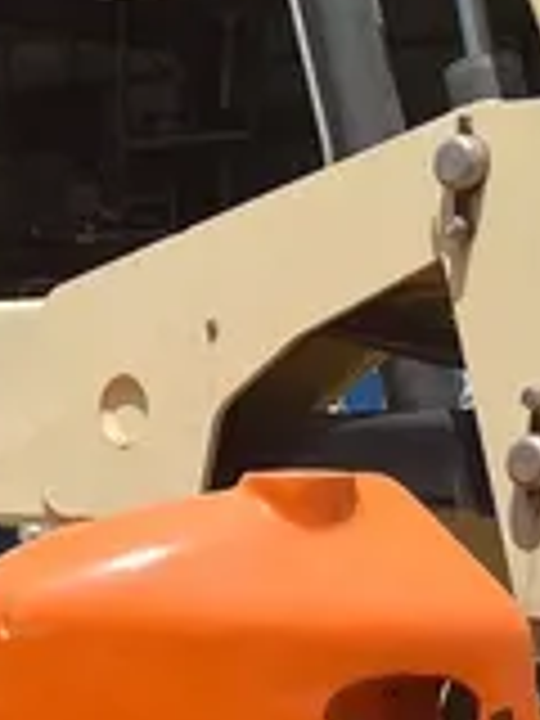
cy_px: 911
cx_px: 162
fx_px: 2475
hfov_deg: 12.4
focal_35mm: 119
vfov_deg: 15.8
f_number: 1.6
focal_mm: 5.1
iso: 50
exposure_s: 1/3876
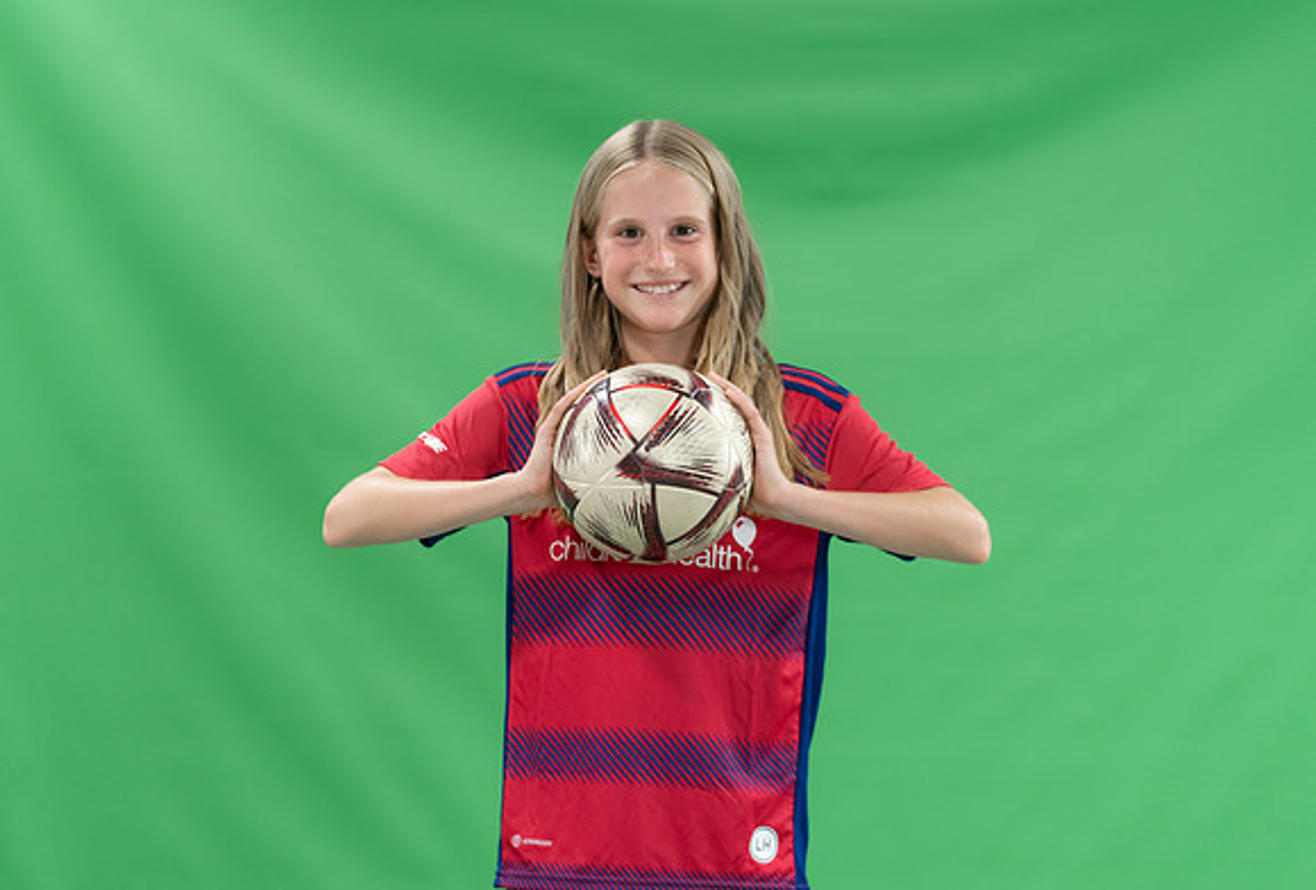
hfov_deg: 14.2
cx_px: 683
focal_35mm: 144
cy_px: 434
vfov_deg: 9.6
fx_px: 5275
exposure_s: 1/250
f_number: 2.8
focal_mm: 136
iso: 1000
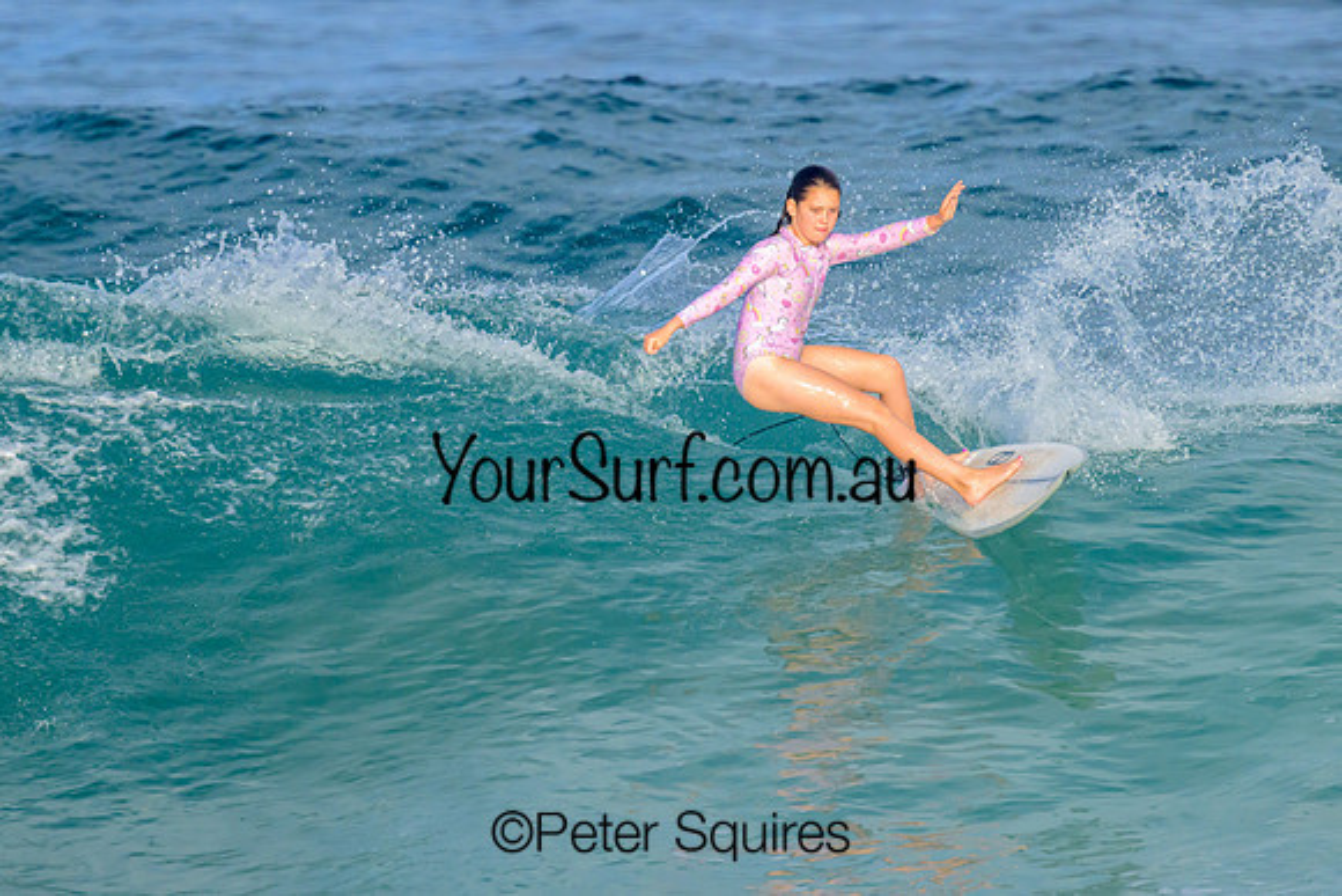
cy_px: 366
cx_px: 675
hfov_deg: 2.1
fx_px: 36041
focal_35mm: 967
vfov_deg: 1.4
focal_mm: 800
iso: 1250
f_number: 11
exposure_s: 1/1600
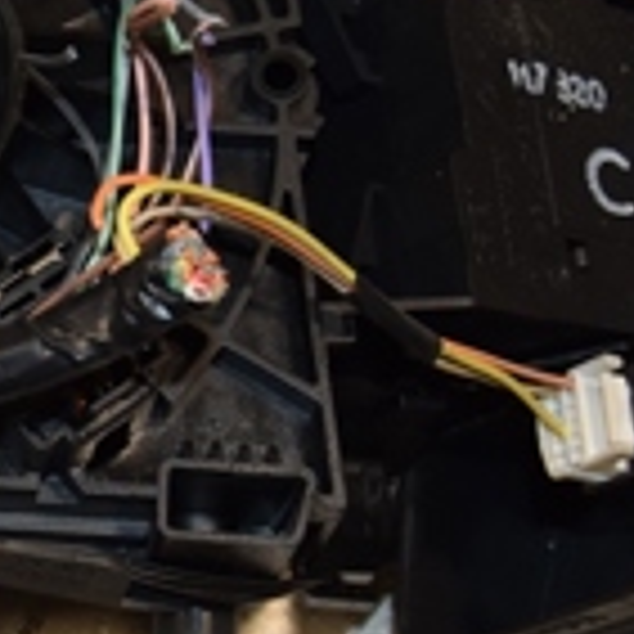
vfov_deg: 12.1
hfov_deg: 11.6
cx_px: -310
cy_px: 315
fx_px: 3003
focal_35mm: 145
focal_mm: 25
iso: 800
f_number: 7.1
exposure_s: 1/200
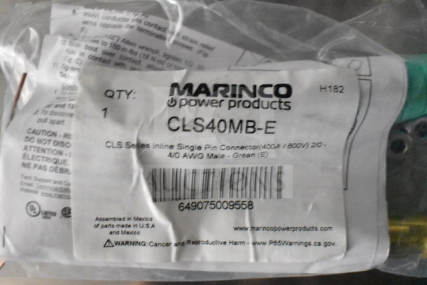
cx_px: 214
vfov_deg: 33.0
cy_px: 142
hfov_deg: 47.9
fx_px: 480
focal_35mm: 40
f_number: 4
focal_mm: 27
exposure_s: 1/40
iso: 18000
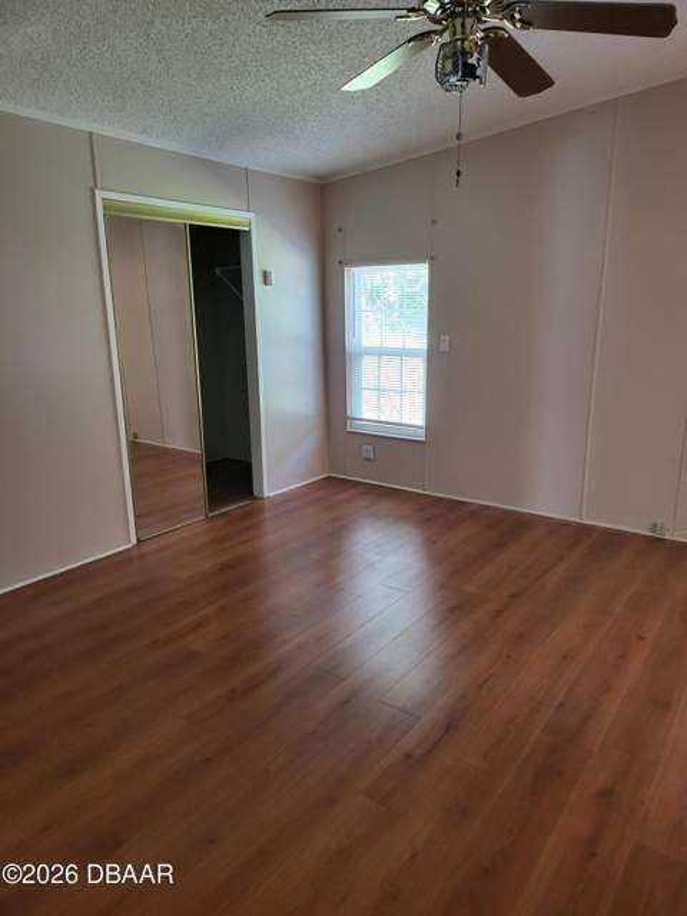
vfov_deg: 71.6
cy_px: 458
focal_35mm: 24
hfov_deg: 56.8
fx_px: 635
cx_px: 344
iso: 320
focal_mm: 5
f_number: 1.8
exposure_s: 1/40
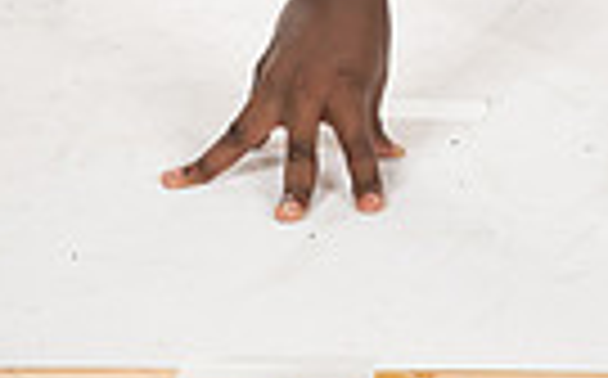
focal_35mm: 231
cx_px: 653
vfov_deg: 5.5
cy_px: -558
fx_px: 3823
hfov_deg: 9.0
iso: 800
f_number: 7.1
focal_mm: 68
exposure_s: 1/320
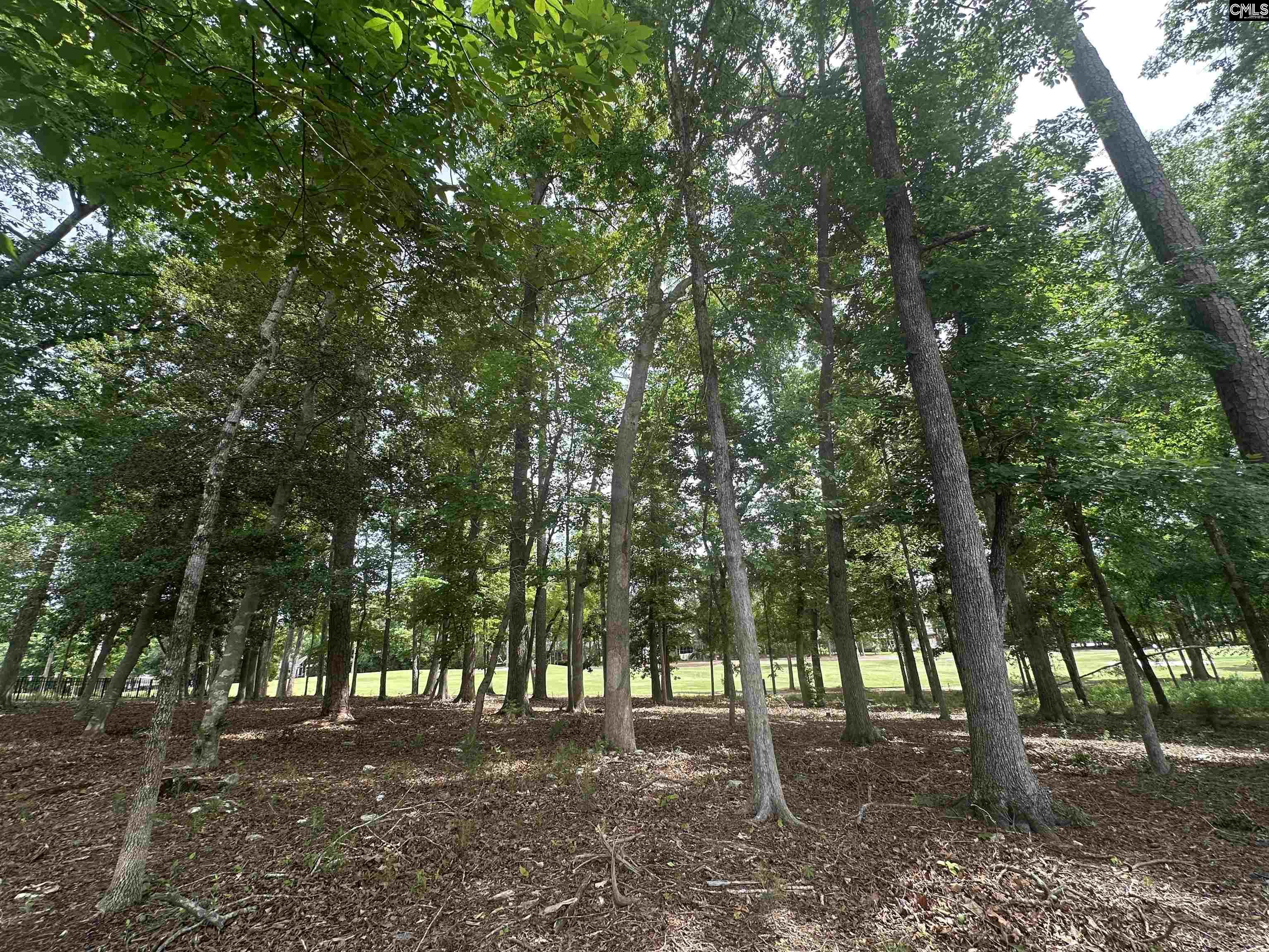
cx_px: 634
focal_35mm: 14
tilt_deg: +18.6
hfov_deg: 102.1
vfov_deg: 85.7
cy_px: 476
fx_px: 513
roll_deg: +4.1
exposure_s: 1/280
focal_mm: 2.22
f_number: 2.2
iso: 40
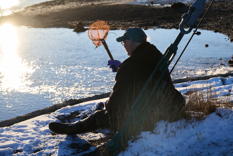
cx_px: 116
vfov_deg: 21.6
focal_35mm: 63
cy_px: 78
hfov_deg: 31.9
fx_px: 408
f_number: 7.1
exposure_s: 1/160
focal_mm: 63
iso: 64
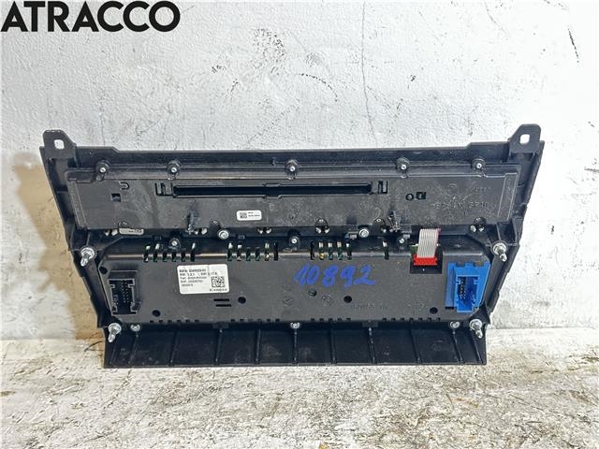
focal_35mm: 48
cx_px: 300
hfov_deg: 39.7
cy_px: 224
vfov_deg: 30.3
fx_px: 831
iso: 320
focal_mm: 6.86
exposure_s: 1/33
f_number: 1.78
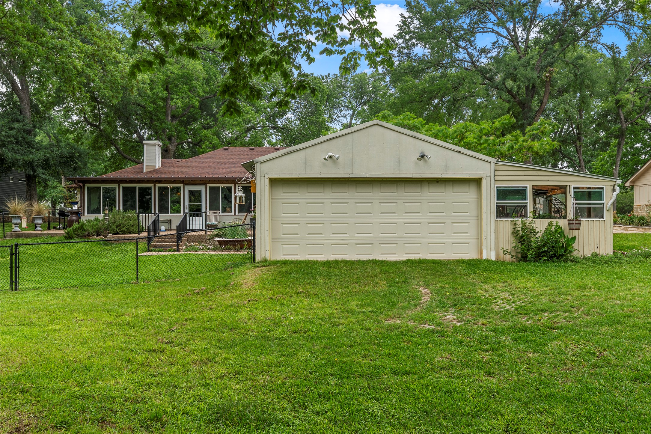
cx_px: 326
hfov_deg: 61.9
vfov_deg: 43.6
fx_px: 542
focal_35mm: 30
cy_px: 217
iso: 160
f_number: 8
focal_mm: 20
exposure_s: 1/40
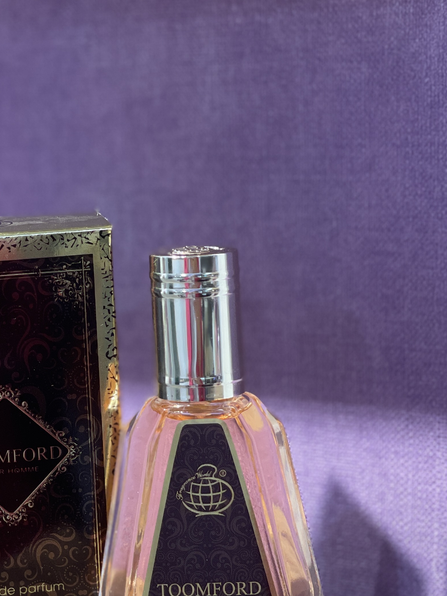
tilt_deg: -7.5
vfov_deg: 19.4
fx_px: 1739
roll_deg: +1.4
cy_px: 389
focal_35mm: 101
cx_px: 151
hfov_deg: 14.6
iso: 80
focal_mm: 6
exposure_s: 1/100
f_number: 2
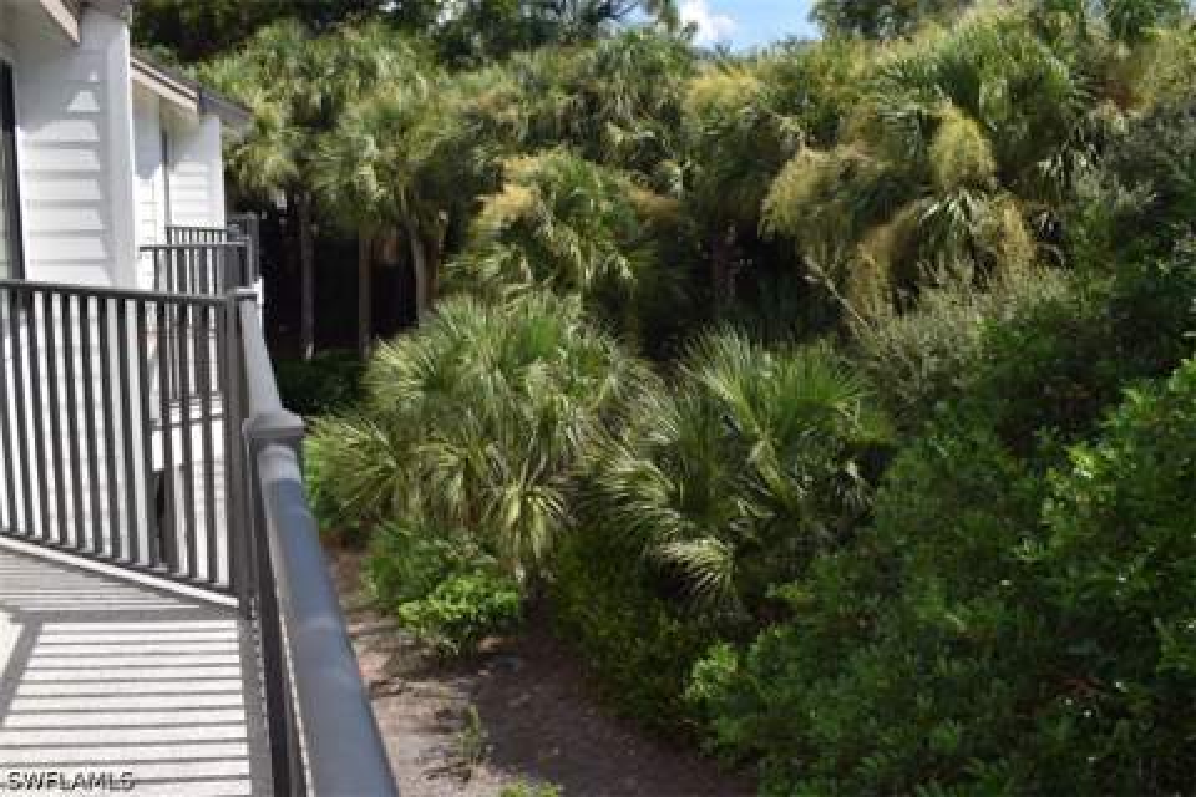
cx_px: 598
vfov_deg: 40.0
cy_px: 398
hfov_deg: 57.2
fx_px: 1096
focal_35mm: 33
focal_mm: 22
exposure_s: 1/200
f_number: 9
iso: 100
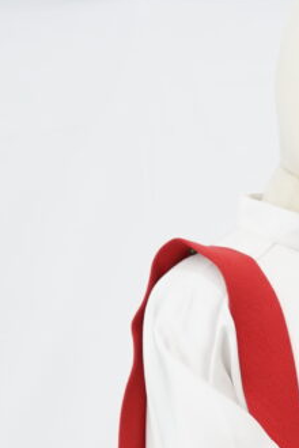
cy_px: 679
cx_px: 309
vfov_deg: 12.6
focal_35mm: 155
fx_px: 1931
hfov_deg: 8.8
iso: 640
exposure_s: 1/6
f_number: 6.3
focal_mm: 50
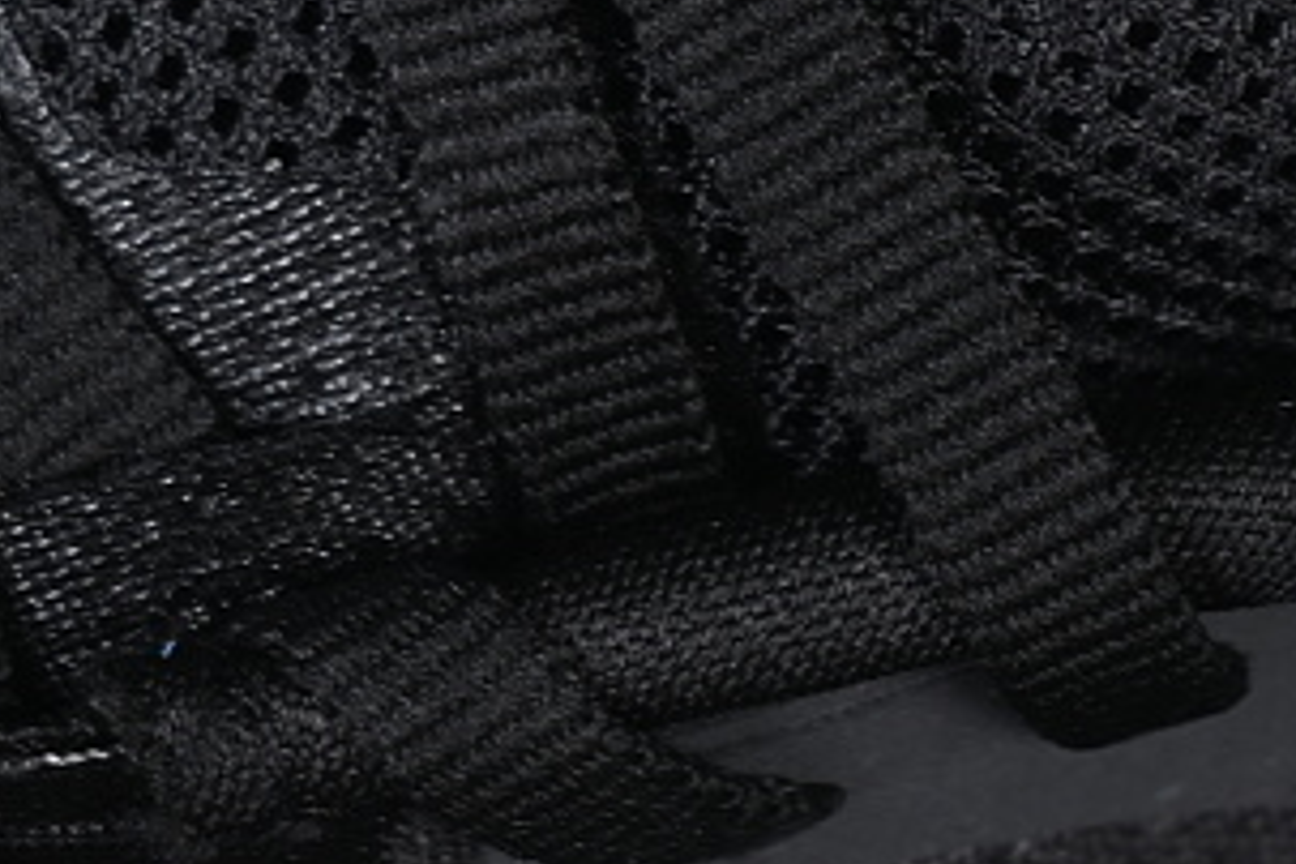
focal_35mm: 267
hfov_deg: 7.7
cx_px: 522
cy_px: -103
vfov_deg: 5.1
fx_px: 9611
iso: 160
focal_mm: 50
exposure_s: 1/60
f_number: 6.3
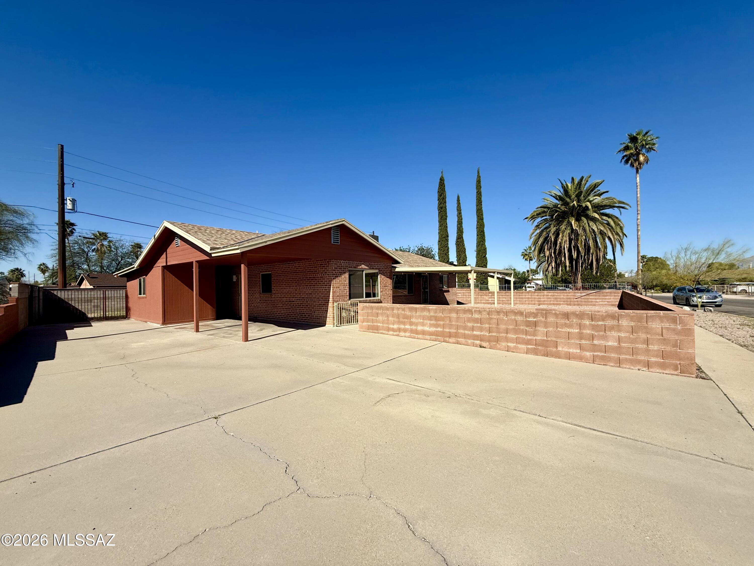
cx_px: 377
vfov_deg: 85.7
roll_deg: +0.8
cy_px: 283
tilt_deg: +0.4
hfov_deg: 102.1
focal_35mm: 14
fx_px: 305
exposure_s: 1/2841
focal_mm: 2.22
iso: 50
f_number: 2.2
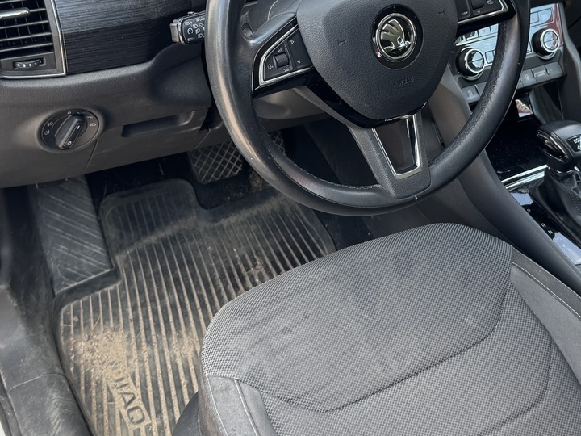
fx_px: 806
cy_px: 165
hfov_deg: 39.6
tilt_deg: -40.3
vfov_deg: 30.1
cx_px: 322
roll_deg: -7.5
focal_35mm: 48
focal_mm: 6.76
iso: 80
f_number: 1.78
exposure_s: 1/182
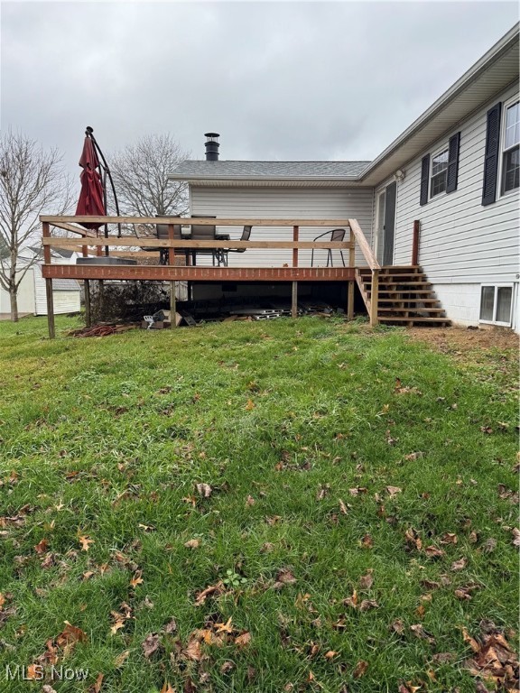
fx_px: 481
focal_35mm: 24
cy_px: 346
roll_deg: +0.2
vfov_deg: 71.6
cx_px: 260
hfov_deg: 56.8
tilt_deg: -9.1
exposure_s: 1/522
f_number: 1.78
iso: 80
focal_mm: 6.76
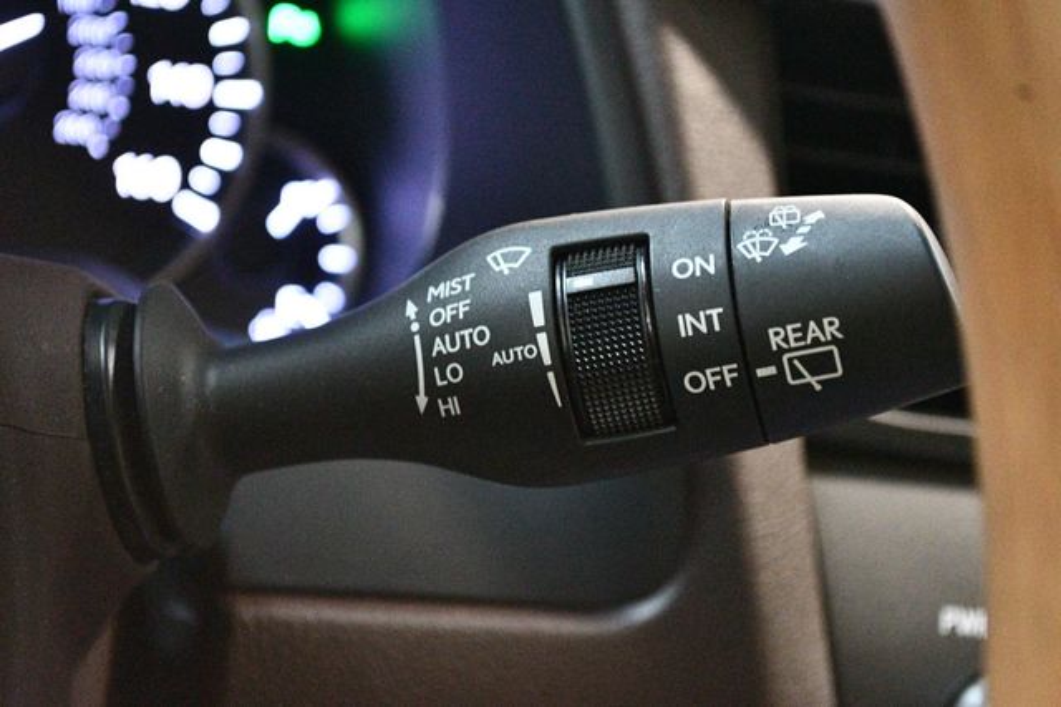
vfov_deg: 18.2
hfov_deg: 27.0
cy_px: 354
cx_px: 530
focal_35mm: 75
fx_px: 2209
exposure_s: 1/30
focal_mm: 50
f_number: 5.6
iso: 12800
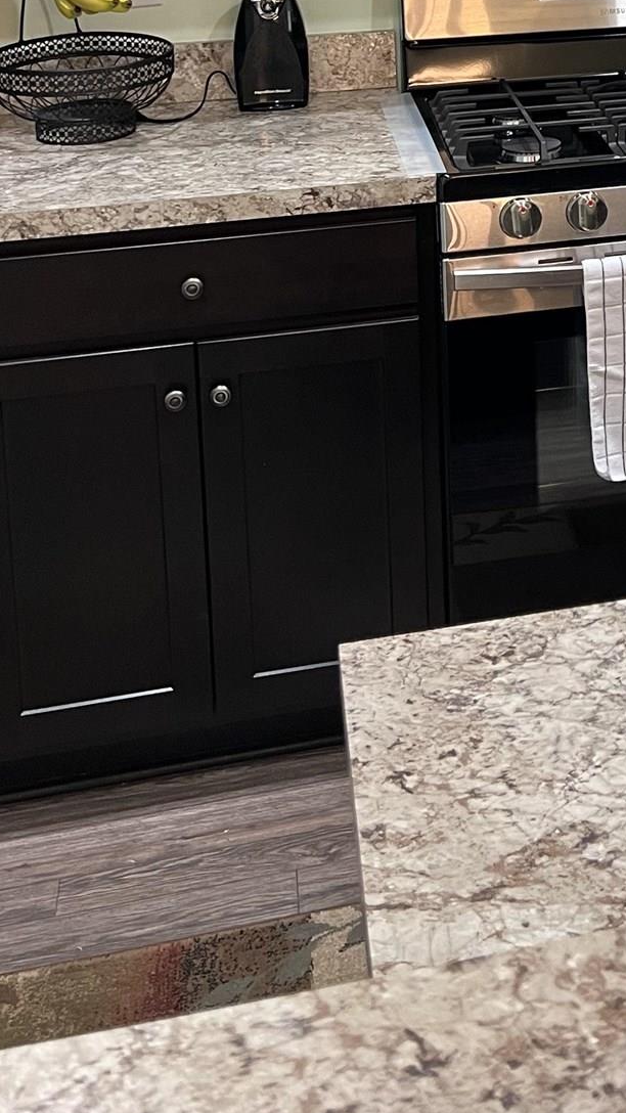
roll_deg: -0.3
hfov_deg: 18.9
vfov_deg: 31.6
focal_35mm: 60
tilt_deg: -5.1
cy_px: -56
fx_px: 1771
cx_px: 753
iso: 125
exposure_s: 1/60
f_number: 1.5
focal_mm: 5.7
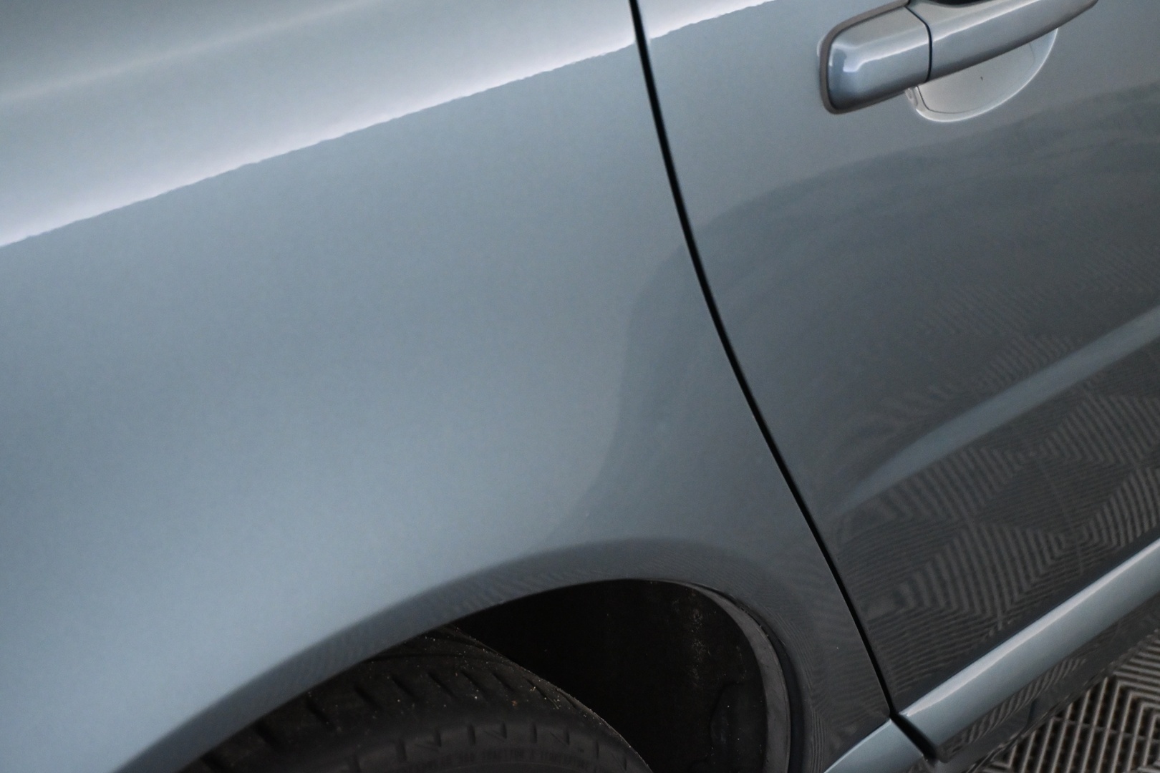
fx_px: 2030
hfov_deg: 31.9
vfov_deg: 21.6
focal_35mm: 63
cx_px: 580
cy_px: 386
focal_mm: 42
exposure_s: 1/60
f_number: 5.6
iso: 5000
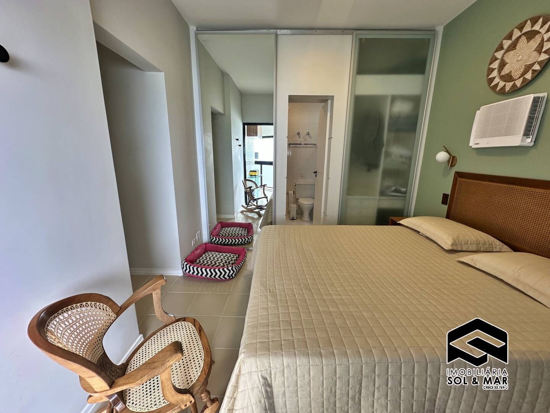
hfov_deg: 102.1
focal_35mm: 14
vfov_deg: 85.7
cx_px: 275
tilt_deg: -13.0
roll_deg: -0.9
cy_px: 206
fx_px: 222
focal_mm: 2.22
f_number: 2.2
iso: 80
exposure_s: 1/99
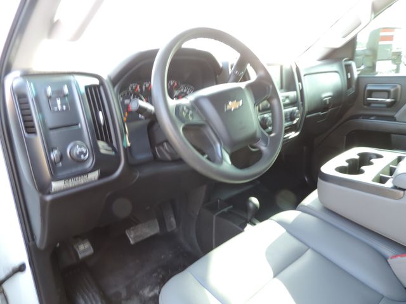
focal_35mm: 24
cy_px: 152
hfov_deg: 71.6
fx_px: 281
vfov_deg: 56.8
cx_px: 203
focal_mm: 4.3
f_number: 3
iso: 160
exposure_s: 1/30
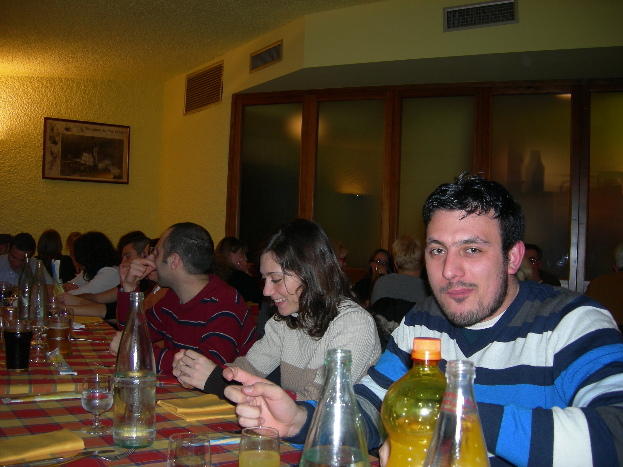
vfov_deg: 39.7
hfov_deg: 51.4
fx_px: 648
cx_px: 312
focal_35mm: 36
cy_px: 234
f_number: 2.7
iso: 64
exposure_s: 1/60.1
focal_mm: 7.5
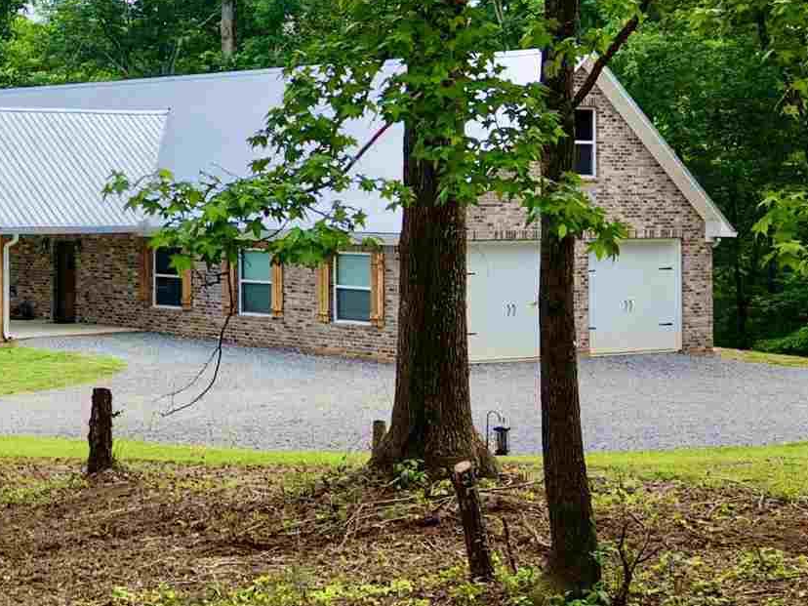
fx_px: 2077
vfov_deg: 16.5
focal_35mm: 89
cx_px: -28
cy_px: 144
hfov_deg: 21.1
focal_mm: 8.67
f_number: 1.8
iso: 100
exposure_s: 1/640
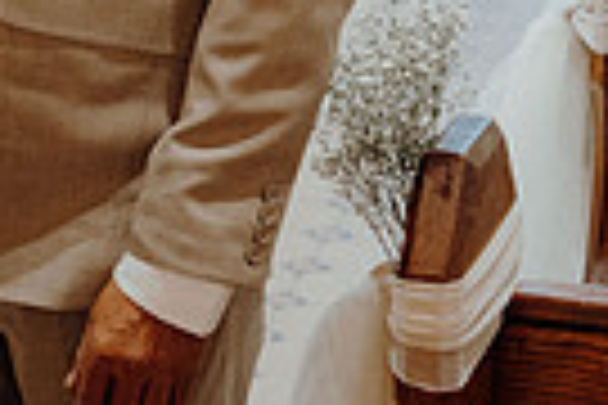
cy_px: -227
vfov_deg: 5.8
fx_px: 3985
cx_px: -509
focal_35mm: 236
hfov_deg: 8.4
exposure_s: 1/160
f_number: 3.5
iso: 4000
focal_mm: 55
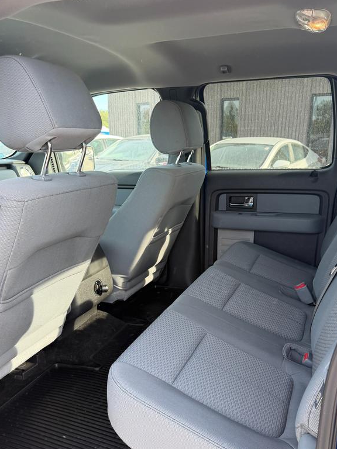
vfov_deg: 59.7
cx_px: 180
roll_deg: -2.1
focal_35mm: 30
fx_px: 389
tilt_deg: -19.2
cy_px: 260
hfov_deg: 46.8
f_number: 1.78
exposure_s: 1/172
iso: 80
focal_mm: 6.76
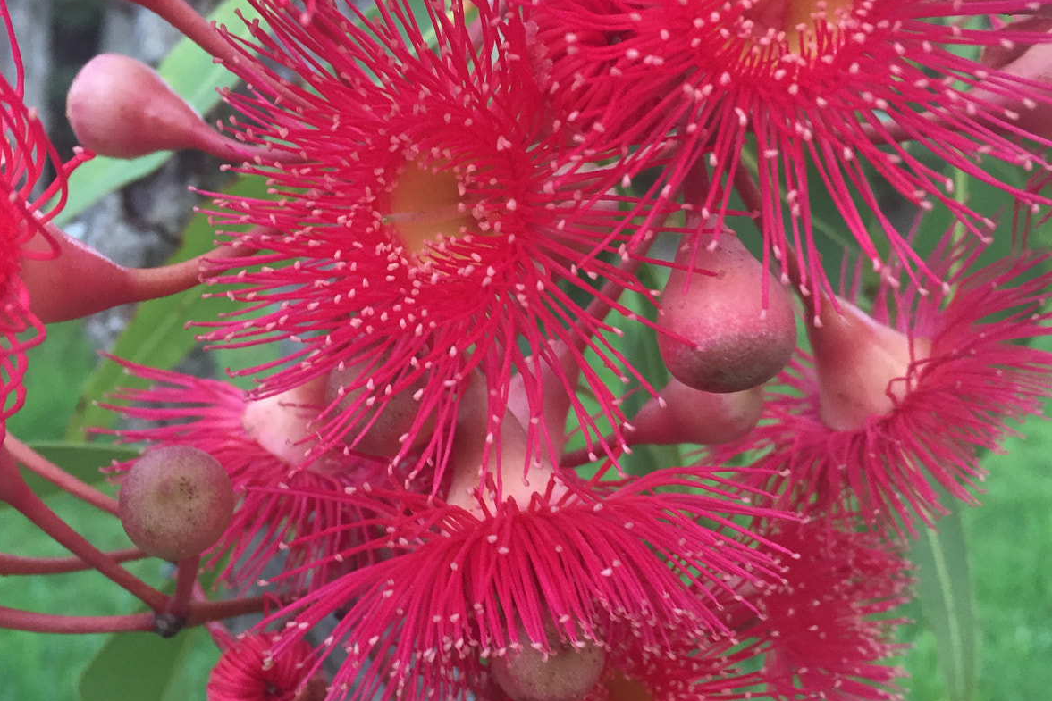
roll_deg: -0.4
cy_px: 325
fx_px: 1198
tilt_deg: -1.3
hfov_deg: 47.4
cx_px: 530
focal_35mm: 41
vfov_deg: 32.6
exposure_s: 1/33
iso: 160
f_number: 2.2
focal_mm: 4.15
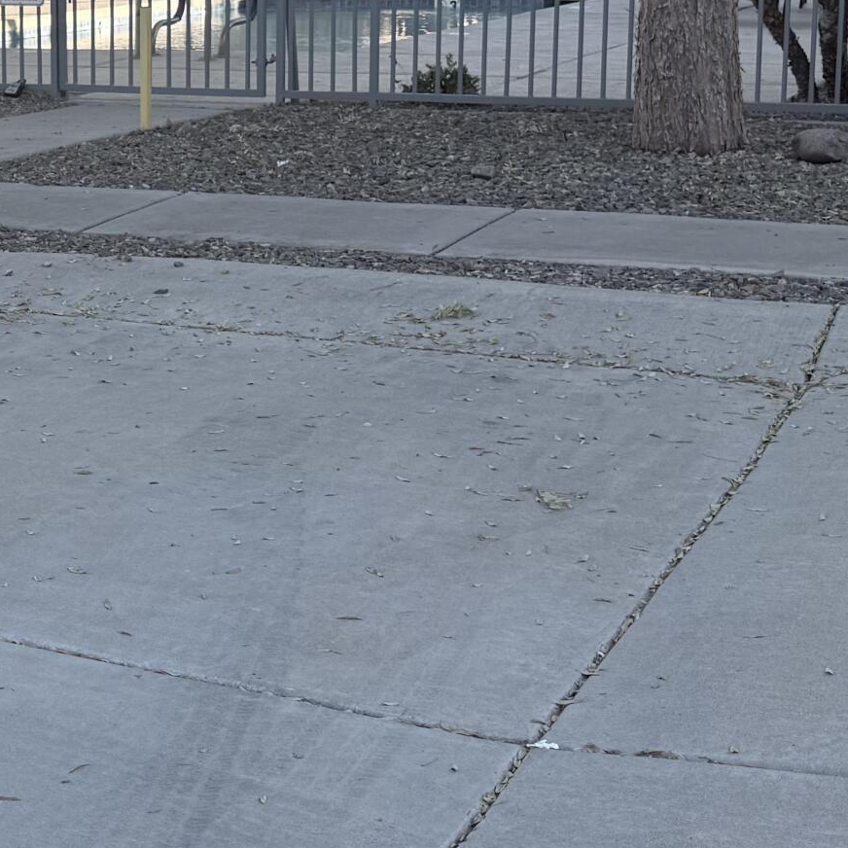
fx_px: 2023
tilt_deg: -10.4
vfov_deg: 23.5
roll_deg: +0.7
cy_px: 243
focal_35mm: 73
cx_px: -70
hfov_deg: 22.4
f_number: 1.78
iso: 80
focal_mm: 6.76
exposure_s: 1/1522
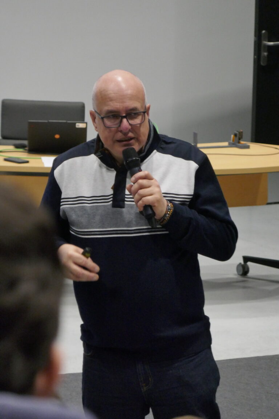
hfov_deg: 5.9
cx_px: 140
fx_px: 2685
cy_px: 210
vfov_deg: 8.9
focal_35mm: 231
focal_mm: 84.4
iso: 2500
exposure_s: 1/125
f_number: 5.9
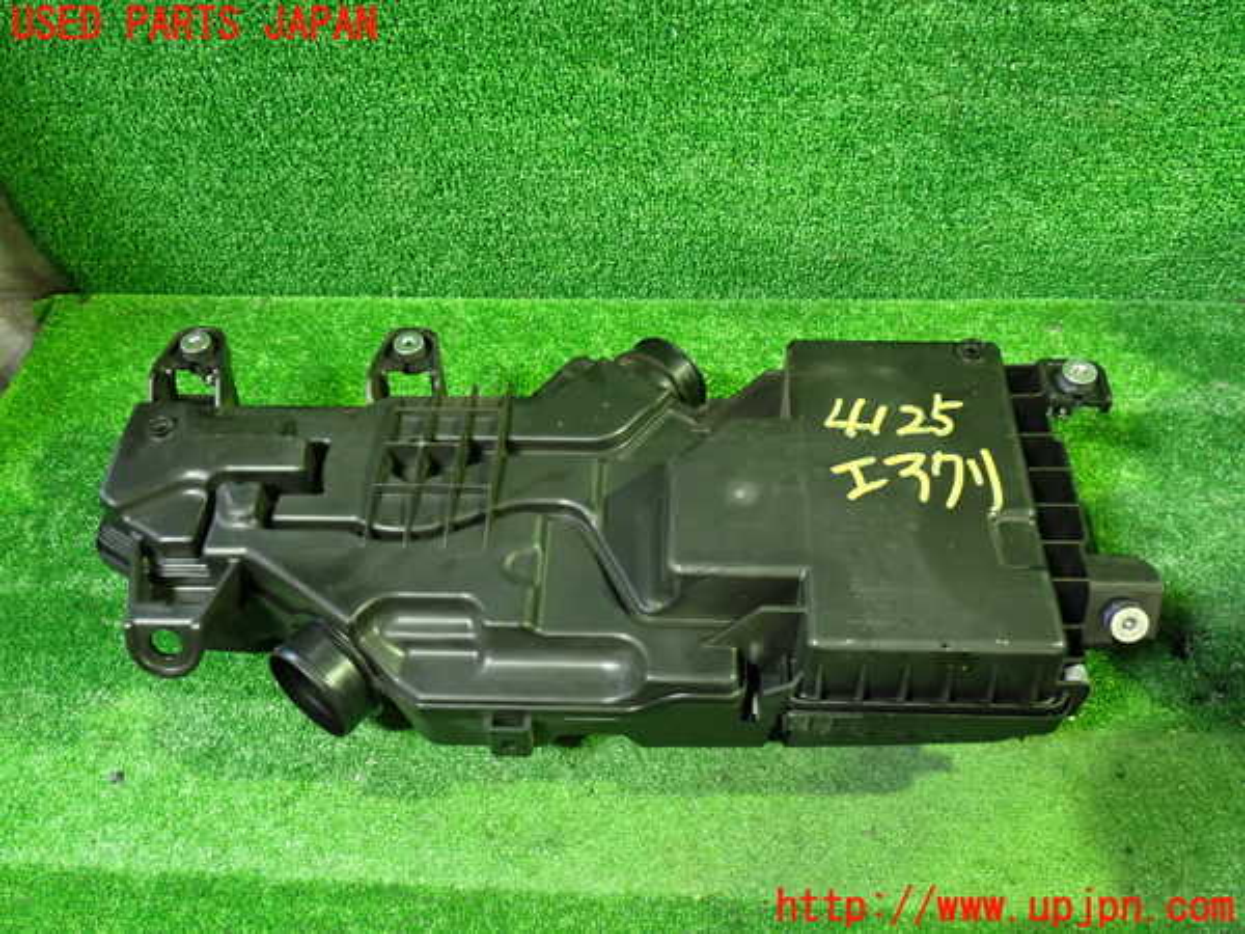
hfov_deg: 56.8
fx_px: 1151
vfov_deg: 44.2
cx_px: 622
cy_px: 467
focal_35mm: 32
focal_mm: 5.79
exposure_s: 1/25
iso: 800
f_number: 2.4
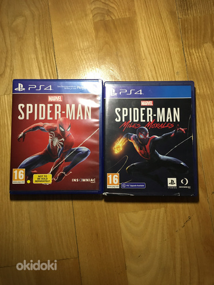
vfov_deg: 61.7
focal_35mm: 29
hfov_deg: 48.2
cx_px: 107
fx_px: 239
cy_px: 142
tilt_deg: -86.3
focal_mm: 4.15
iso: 200
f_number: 2.2
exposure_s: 1/33
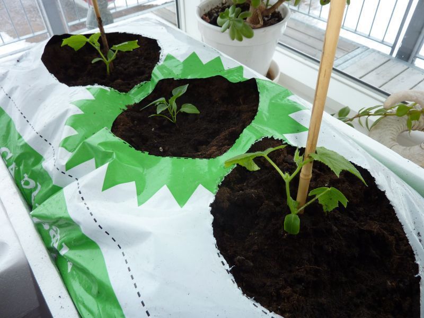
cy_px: 159
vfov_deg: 54.9
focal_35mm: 25
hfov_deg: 69.4
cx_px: 212
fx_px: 306
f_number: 3.3
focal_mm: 4.1
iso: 100
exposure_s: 1/30
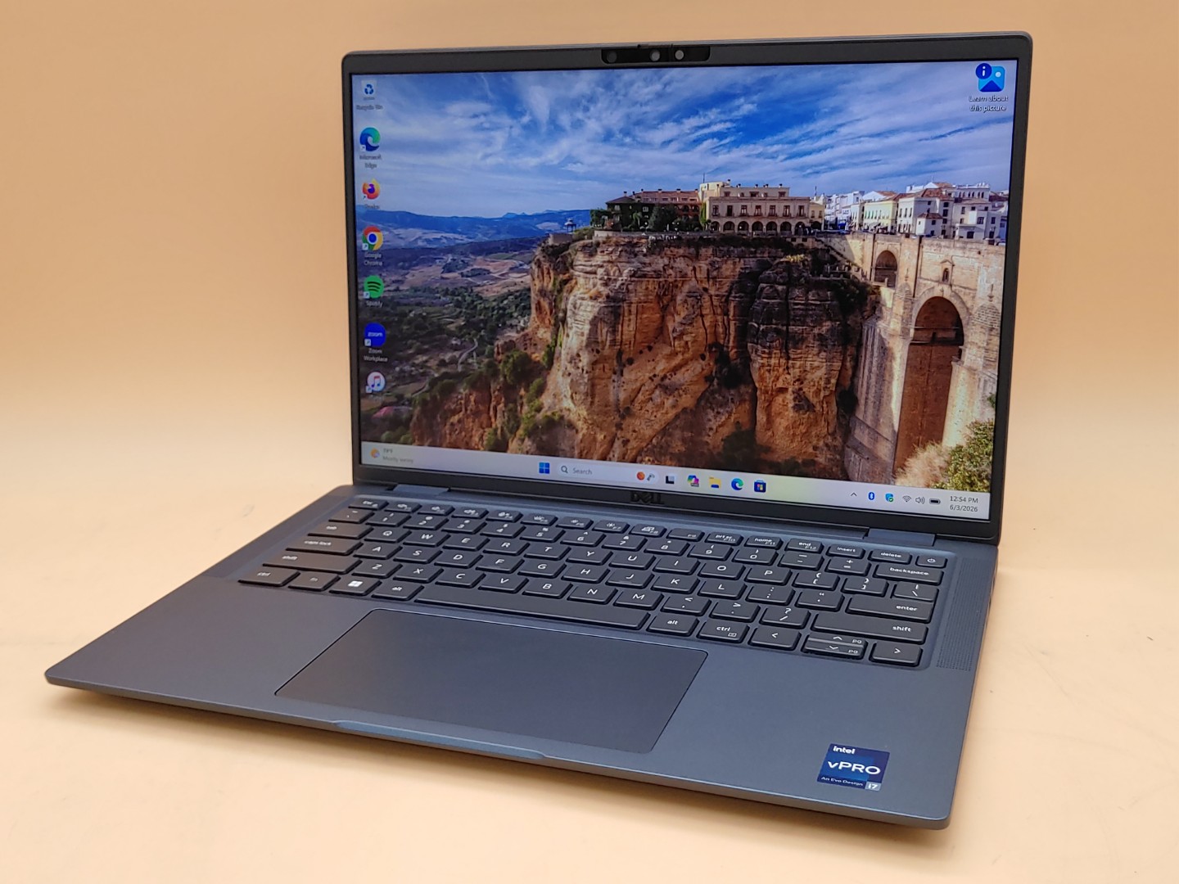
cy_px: 442
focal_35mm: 36
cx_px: 590
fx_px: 1226
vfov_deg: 39.7
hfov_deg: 51.4
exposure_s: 1/120
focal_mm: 4.36
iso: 50
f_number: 1.8
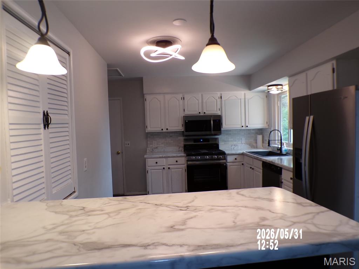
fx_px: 249
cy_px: 134
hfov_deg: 71.6
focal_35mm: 24
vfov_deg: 56.8
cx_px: 180
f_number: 3
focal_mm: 4.3
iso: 100
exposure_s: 1/34
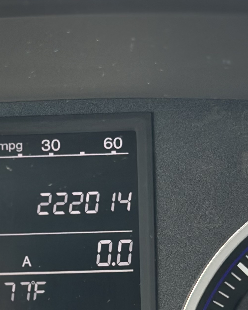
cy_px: 348
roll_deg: -1.2
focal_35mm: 150
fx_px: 1376
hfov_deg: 10.3
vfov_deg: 12.6
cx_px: 50
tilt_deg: -21.9
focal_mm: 6.86
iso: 100
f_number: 1.78
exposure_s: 1/148
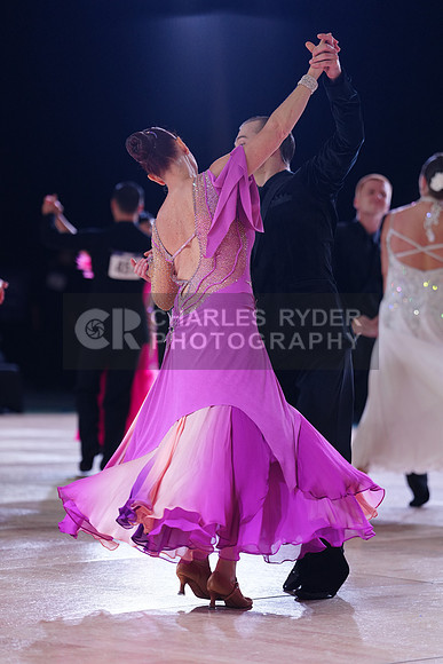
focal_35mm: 134
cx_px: 222
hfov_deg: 10.2
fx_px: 2472
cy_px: 332
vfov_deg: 15.3
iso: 1000
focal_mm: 134
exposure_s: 1/500
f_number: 2.8
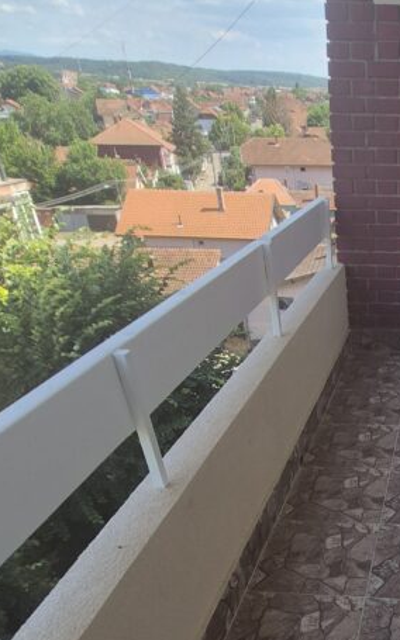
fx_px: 541
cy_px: 537
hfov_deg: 36.6
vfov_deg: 55.6
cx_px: 397
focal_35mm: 31
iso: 40
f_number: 2.2
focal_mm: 1.74
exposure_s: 1/778
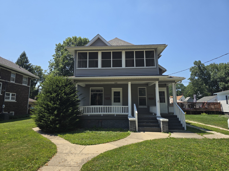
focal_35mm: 23
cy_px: 86
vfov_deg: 58.9
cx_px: 114
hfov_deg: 73.9
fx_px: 152
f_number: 1.7
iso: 12
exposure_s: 1/611
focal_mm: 6.3
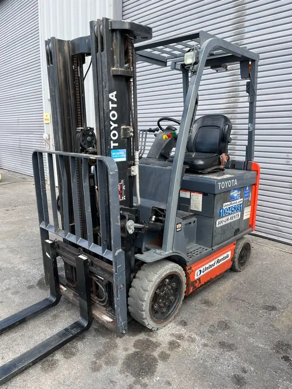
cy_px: 194
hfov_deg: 53.1
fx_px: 292
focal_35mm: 26
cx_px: 146
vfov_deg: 67.3
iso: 50
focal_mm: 5.1
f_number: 1.6
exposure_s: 1/631
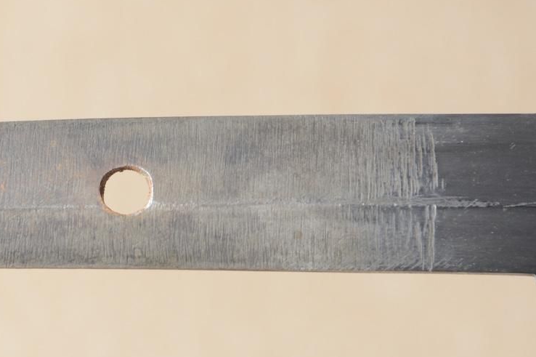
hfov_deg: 5.4
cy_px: 194
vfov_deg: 3.6
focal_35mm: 384
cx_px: 105
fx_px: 5713
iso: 400
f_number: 11
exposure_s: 1/1.6
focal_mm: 135
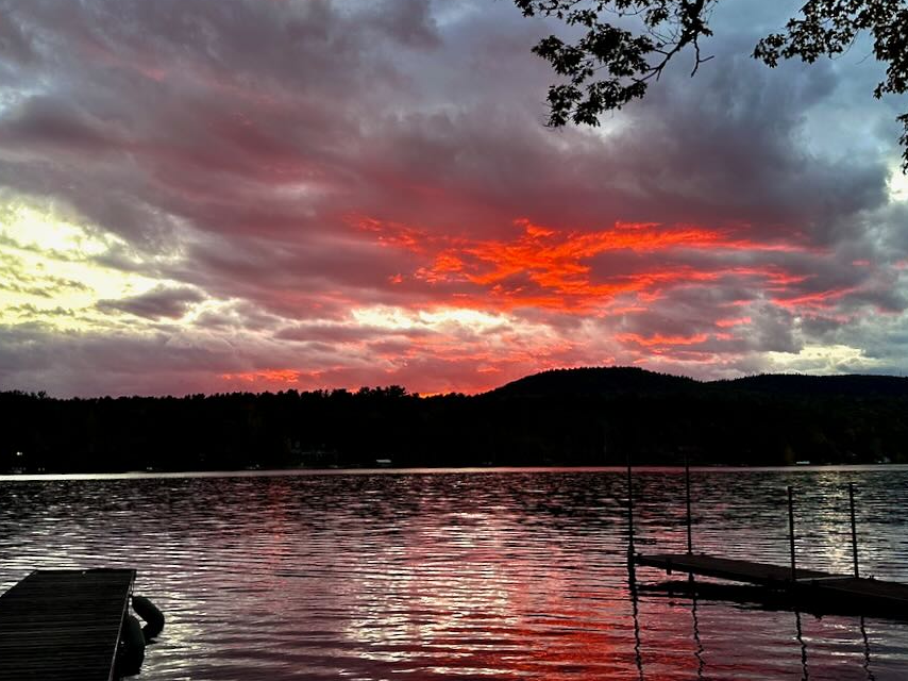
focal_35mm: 36
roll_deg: +2.6
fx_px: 944
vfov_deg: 38.6
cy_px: 172
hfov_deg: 51.4
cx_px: 444
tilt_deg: +15.6
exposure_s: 1/121
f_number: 1.78
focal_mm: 6.86
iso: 64
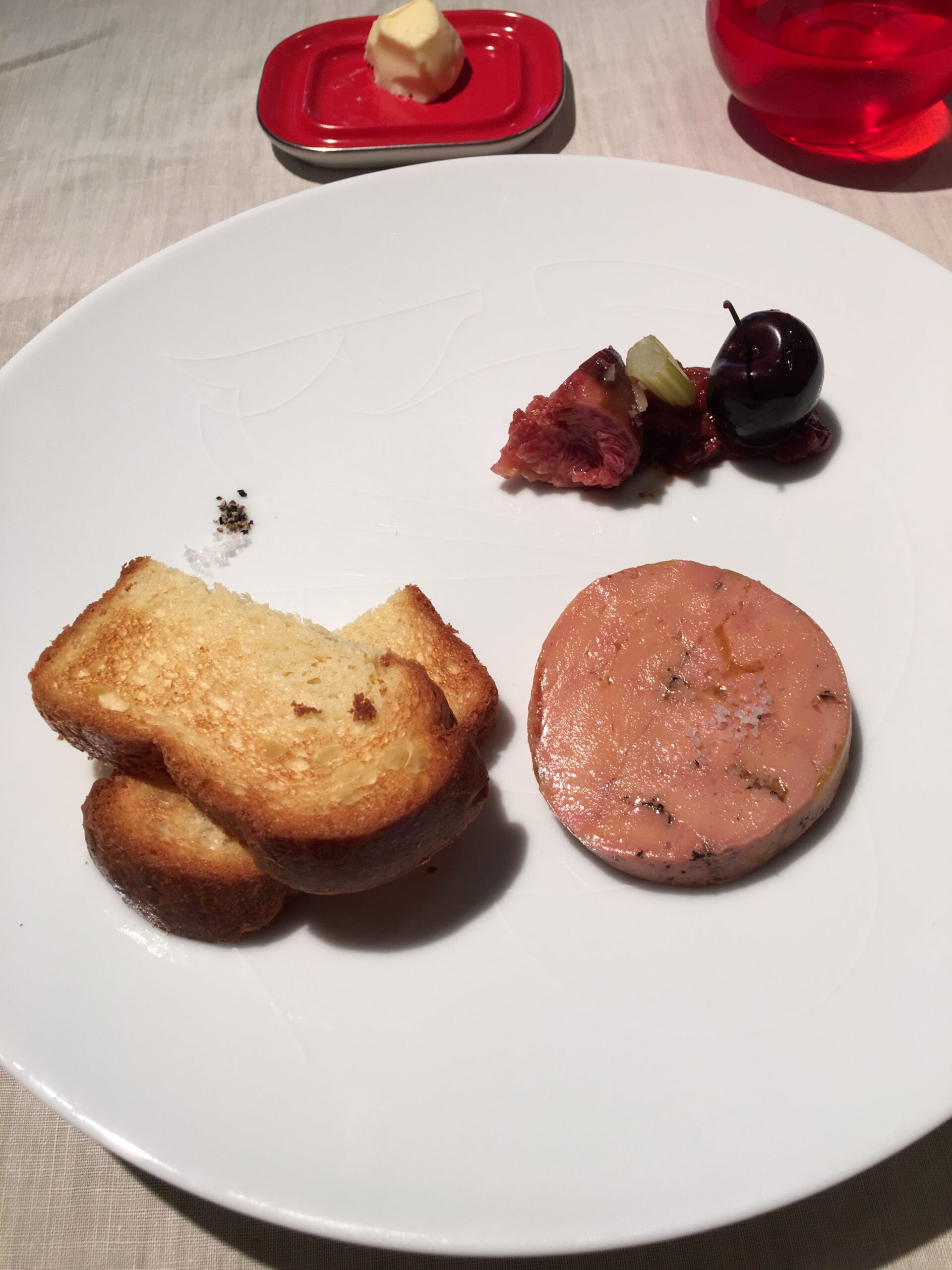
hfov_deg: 48.2
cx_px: 476
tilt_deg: -54.2
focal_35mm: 29
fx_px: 1063
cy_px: 635
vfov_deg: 61.7
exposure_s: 1/50
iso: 32
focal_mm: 4.15
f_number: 2.2
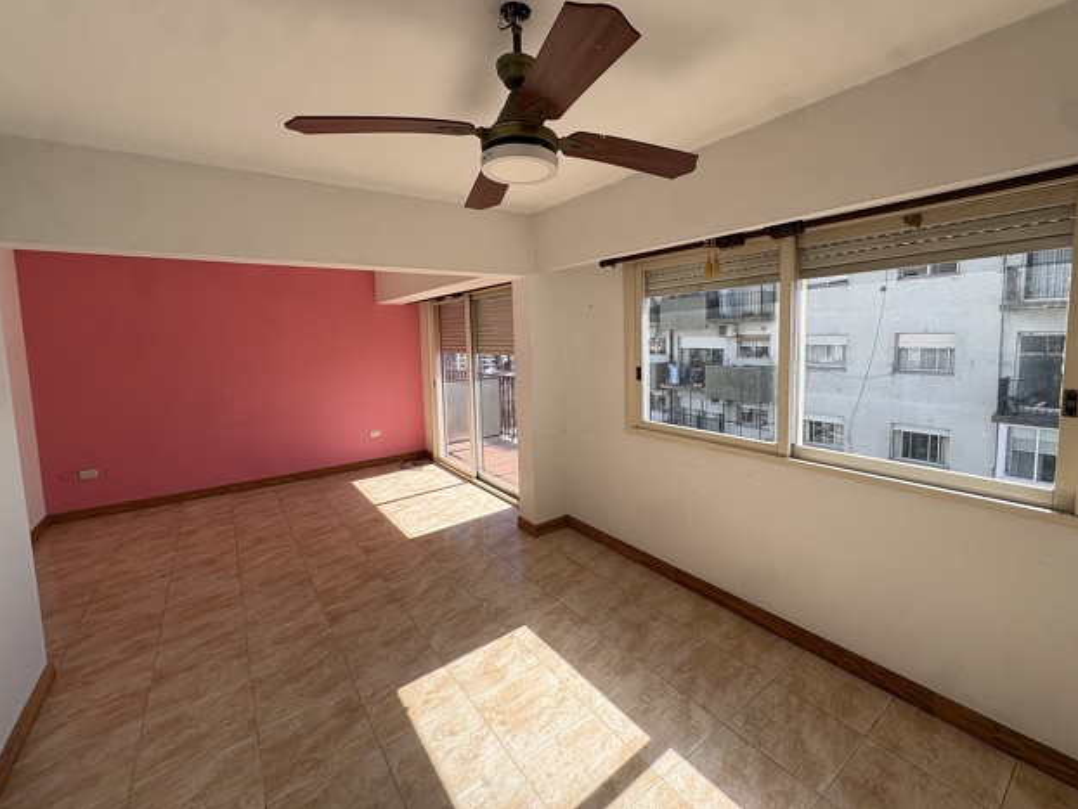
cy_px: 378
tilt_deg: -5.1
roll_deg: +2.3
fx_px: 467
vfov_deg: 81.7
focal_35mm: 15
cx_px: 562
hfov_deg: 98.1
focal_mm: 2.22
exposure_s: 1/741
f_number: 2.2
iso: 50
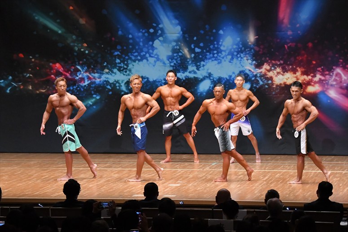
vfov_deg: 9.3
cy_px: 116
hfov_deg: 14.0
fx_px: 1420
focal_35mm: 147
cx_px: 174
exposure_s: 1/400
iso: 8000
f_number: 5.6
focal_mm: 98
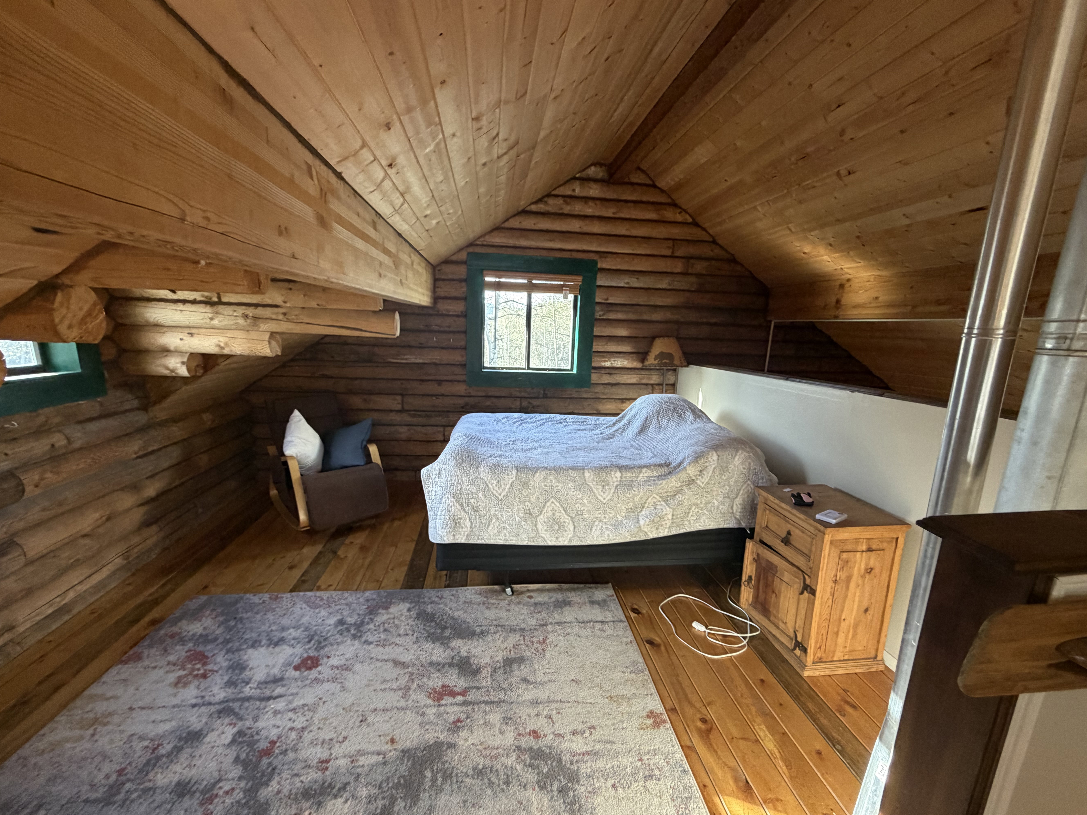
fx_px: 471
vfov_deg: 81.7
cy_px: 429
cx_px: 537
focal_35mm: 15
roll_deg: -1.1
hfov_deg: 98.2
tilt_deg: -13.1
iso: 320
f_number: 2.2
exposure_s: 1/121
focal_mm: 2.22
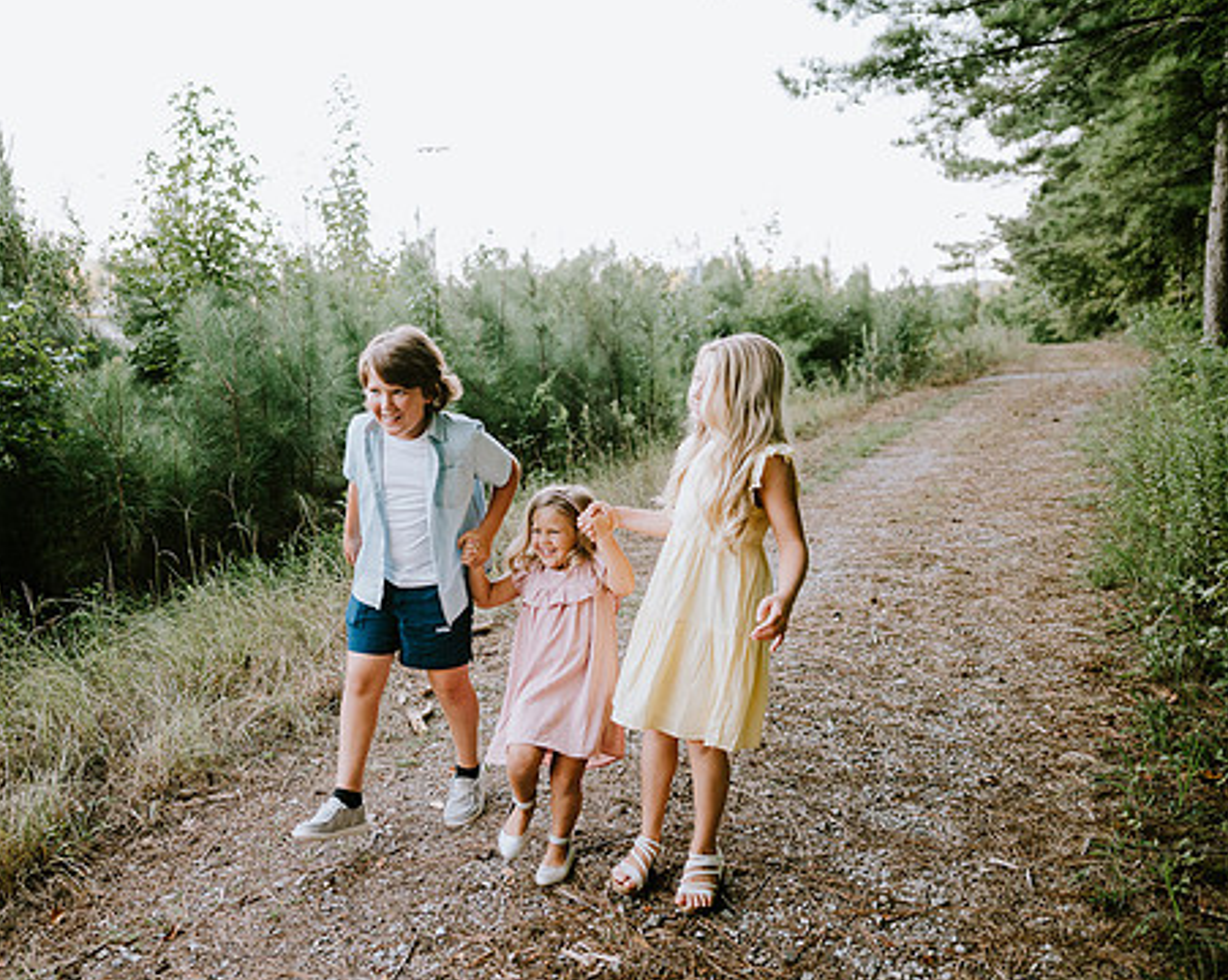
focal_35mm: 29
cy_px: 513
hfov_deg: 59.7
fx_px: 1053
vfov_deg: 49.9
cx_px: 463
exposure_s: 1/250
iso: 400
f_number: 2.2
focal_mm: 24
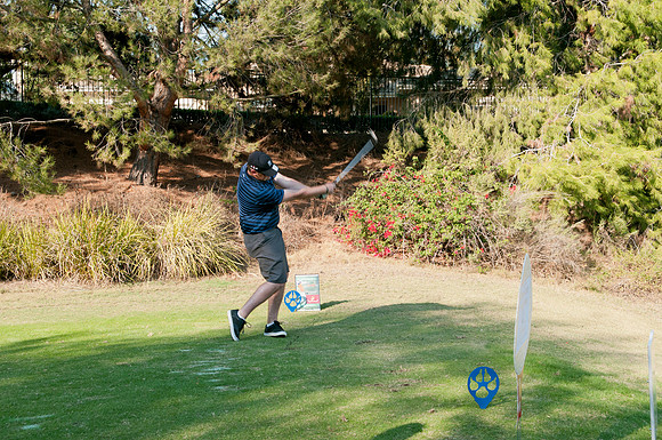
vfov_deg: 31.8
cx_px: 331
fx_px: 771
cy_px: 220
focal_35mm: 42
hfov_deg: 46.5
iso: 250
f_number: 5.6
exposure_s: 1/125
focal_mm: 28
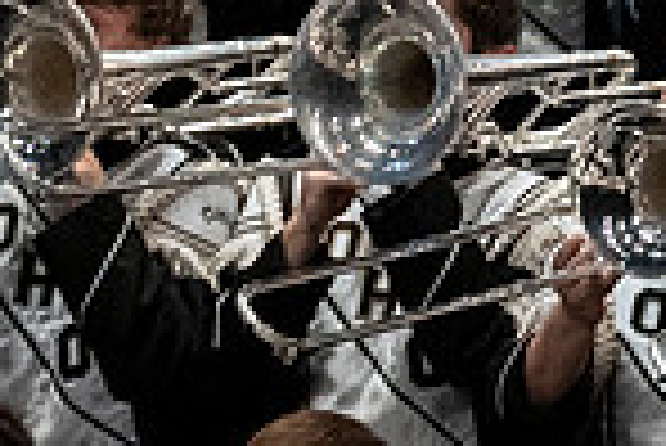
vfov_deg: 1.2
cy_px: 32
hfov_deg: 1.8
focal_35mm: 1173
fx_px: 21721
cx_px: 1174
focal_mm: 200
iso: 4000
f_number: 4
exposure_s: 1/500
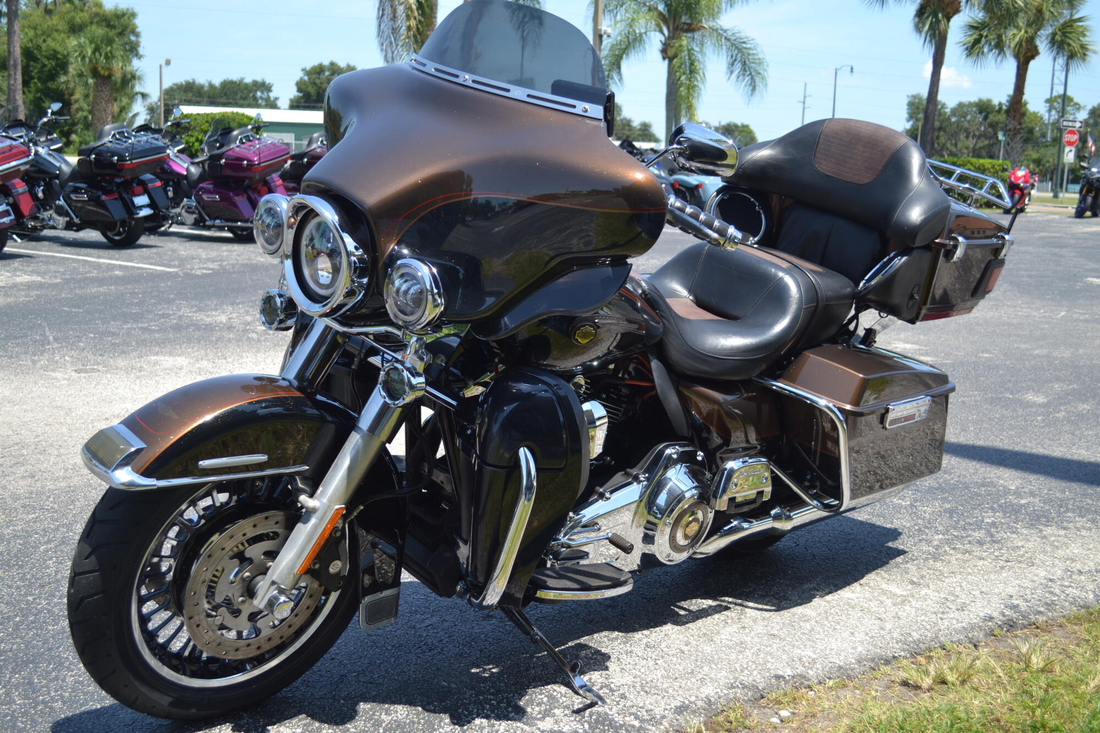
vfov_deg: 34.2
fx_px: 1191
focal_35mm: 39
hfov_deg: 49.6
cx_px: 550
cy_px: 366
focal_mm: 26
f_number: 4.2
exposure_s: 1/320
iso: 100
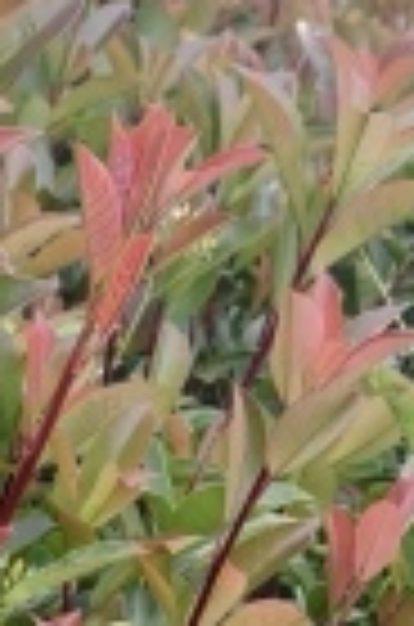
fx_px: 3190
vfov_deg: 11.0
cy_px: 727
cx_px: -1080
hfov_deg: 6.4
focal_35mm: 184
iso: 50
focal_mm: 8.67
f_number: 1.75
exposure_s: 1/121
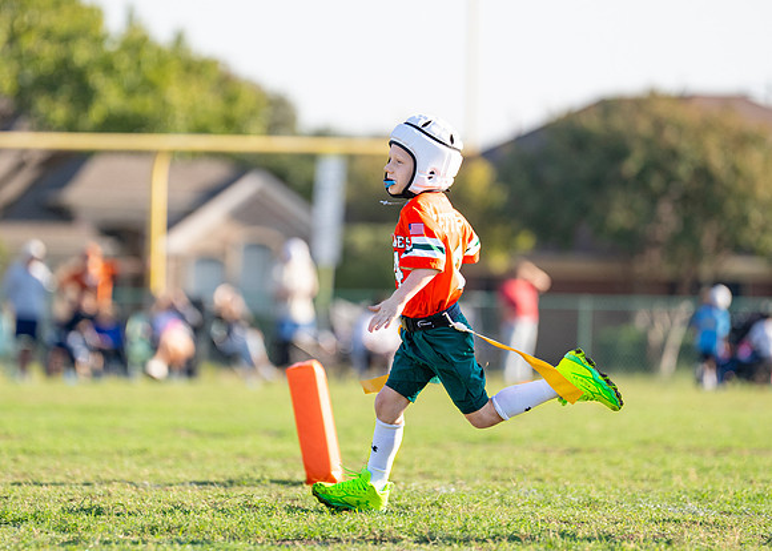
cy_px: 222
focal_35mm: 310
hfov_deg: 6.5
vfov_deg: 4.6
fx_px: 6789
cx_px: 322
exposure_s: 1/2000
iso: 250
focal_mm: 200
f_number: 2.8
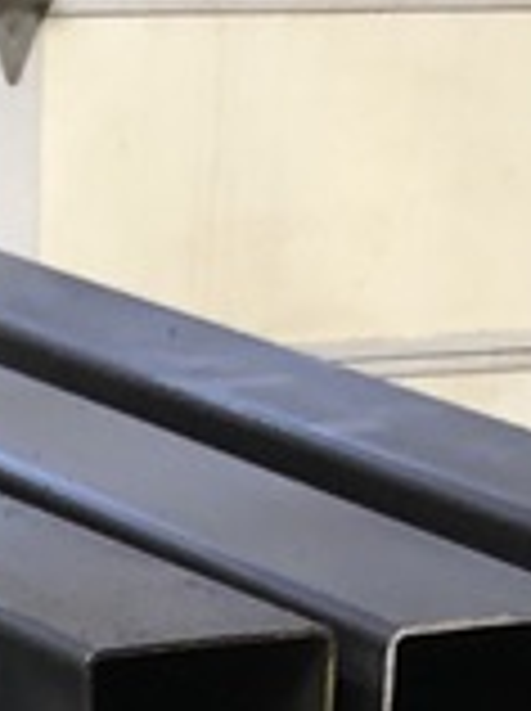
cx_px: 220
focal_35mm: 182
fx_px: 3733
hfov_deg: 8.1
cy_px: 2056
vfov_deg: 9.0
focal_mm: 4
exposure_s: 1/15
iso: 40
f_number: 1.8
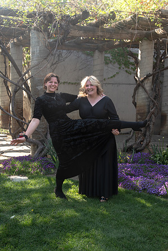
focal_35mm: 44
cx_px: 84
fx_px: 308
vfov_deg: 44.5
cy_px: 126
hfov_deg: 30.5
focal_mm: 44
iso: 250
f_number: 6.3
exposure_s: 1/125
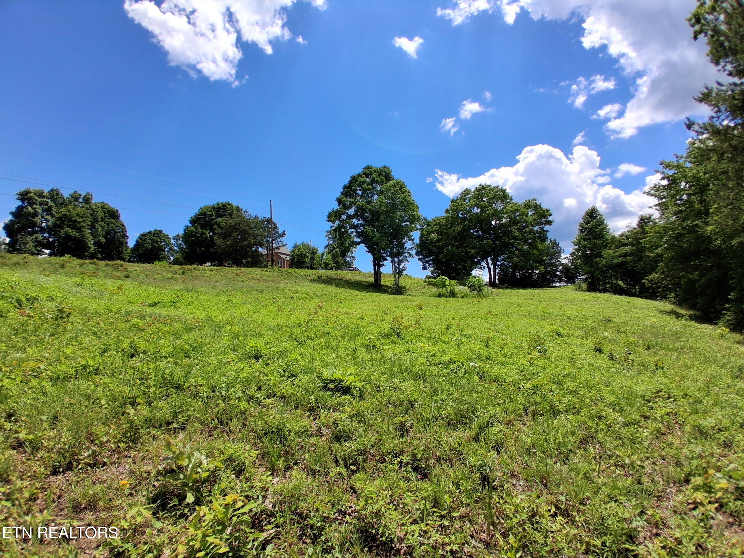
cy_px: 279
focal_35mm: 17
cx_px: 372
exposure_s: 1/2203
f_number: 2.2
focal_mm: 1.4
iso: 50
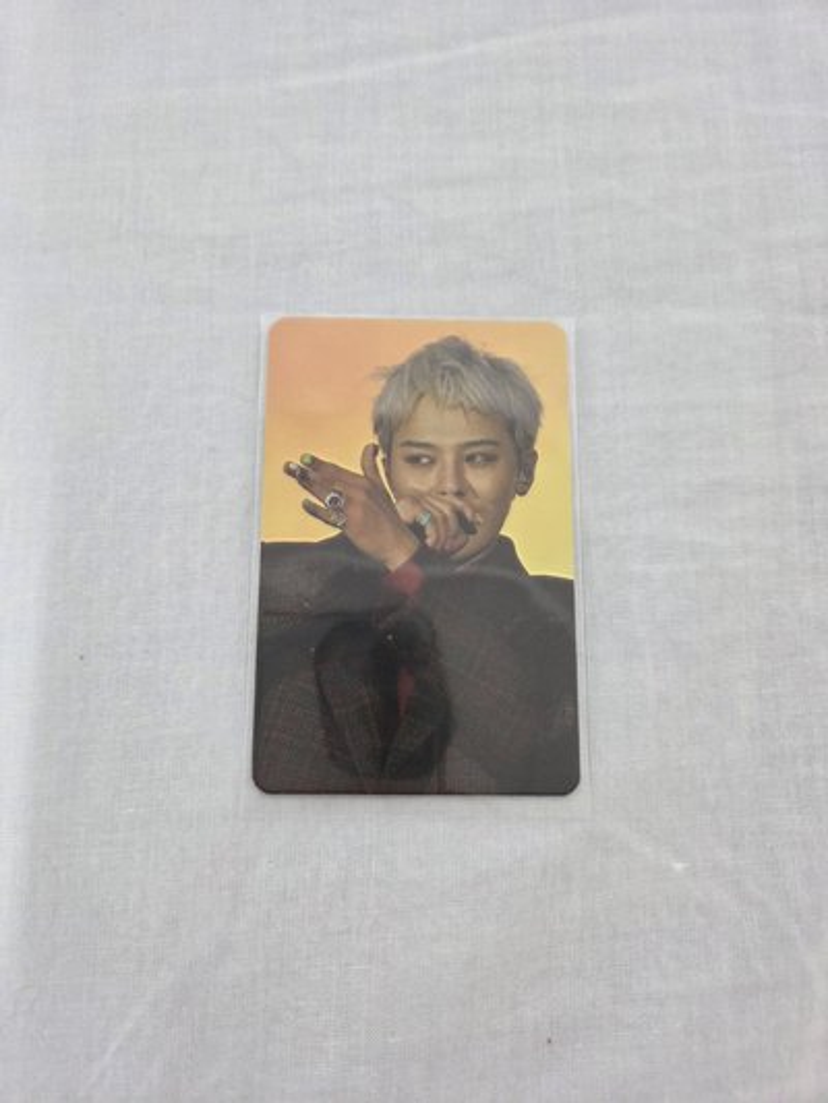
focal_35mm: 23
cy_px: 552
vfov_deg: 73.9
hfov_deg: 58.9
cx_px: 414
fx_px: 733
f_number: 1.8
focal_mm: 5.4
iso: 400
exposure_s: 1/120
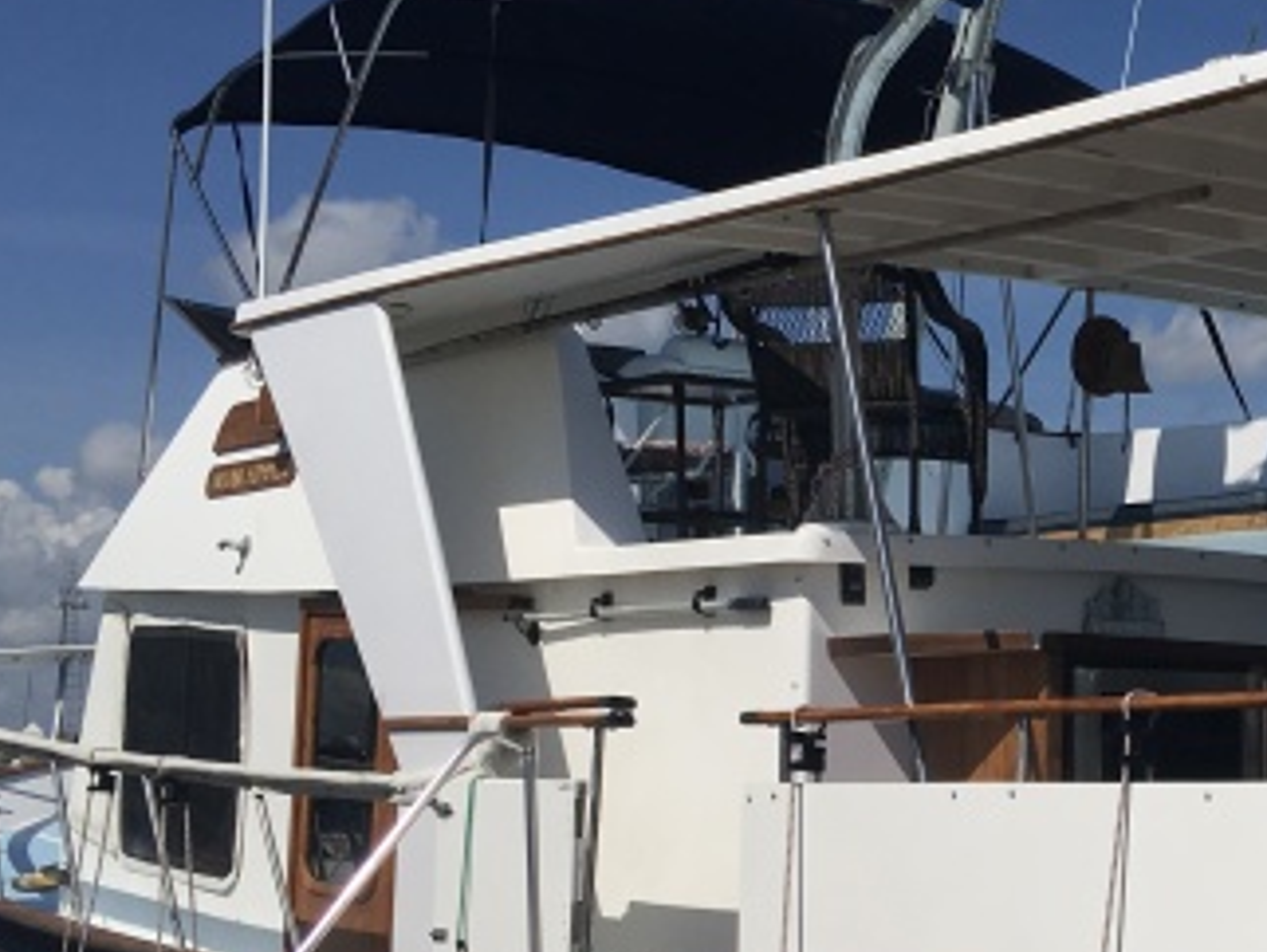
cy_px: 806
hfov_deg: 25.5
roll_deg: -0.4
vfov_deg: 20.2
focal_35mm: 72
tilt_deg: +0.7
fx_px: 2637
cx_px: 1298
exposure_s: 1/5128
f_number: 2.2
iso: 25
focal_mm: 4.15
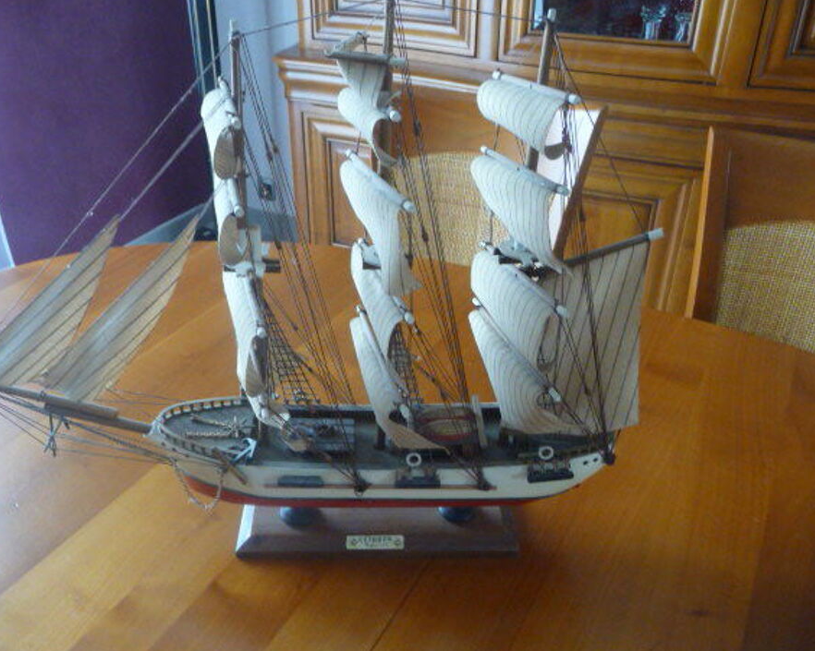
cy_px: 308
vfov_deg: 47.1
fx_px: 747
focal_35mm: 31
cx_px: 364
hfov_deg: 57.1
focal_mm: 4.7
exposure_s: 1/15
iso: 400
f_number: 3.3
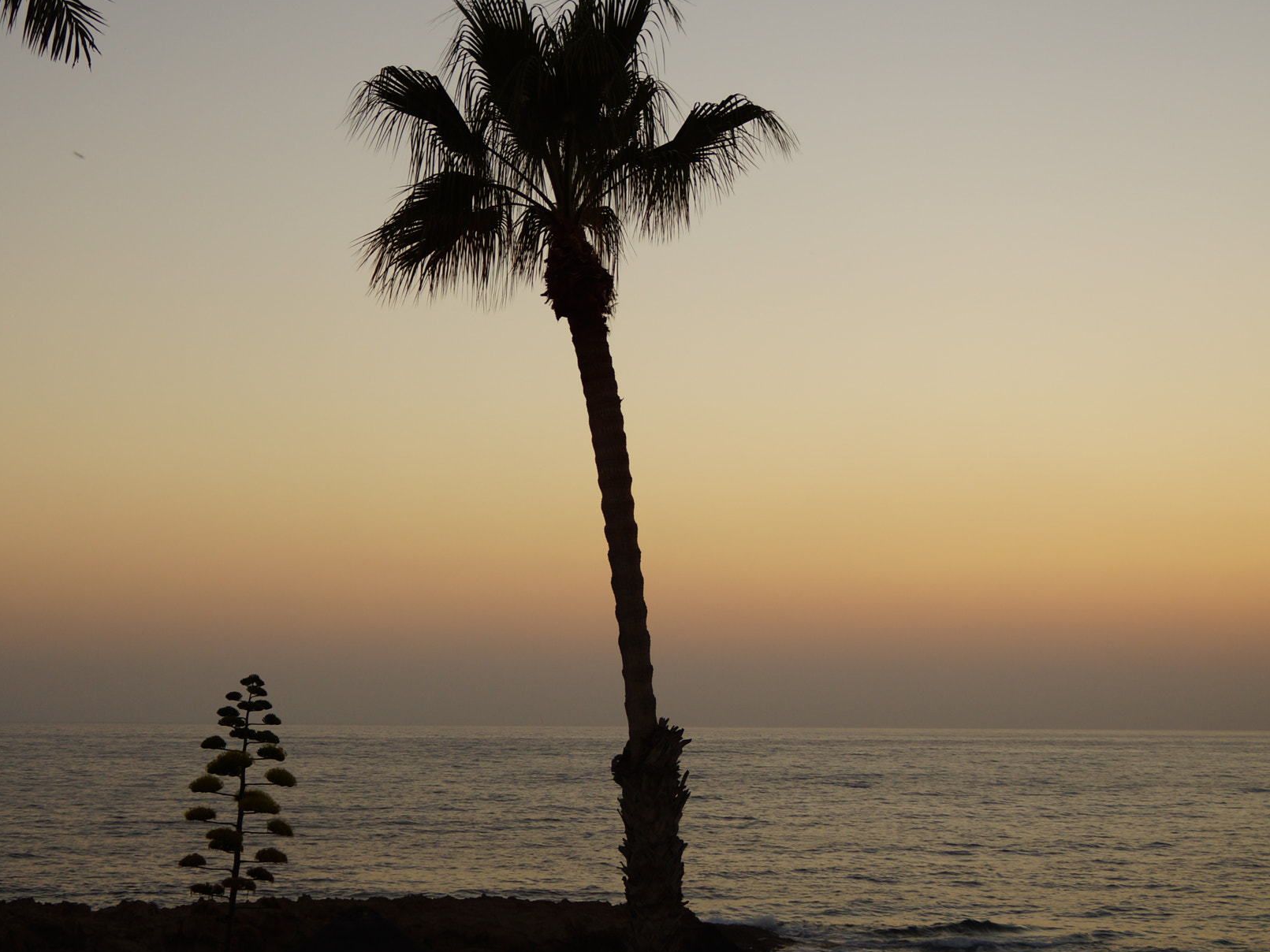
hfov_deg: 34.9
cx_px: 539
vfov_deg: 26.5
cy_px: 422
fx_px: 2018
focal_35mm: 55
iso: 100
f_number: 4.5
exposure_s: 1/60
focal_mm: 30
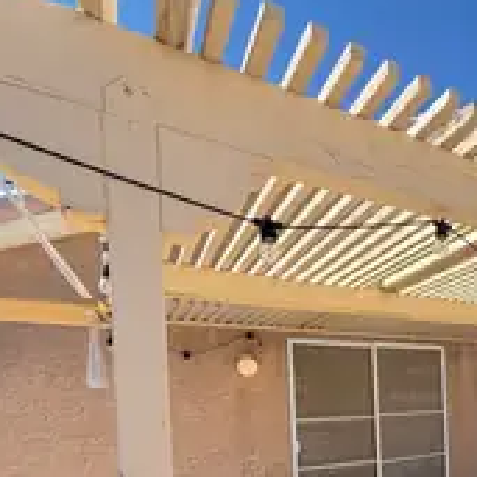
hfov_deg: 47.5
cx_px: 463
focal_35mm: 29
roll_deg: +2.8
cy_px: 404
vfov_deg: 50.9
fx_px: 452
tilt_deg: -0.4
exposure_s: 1/522
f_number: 2.2
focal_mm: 2.22
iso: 40
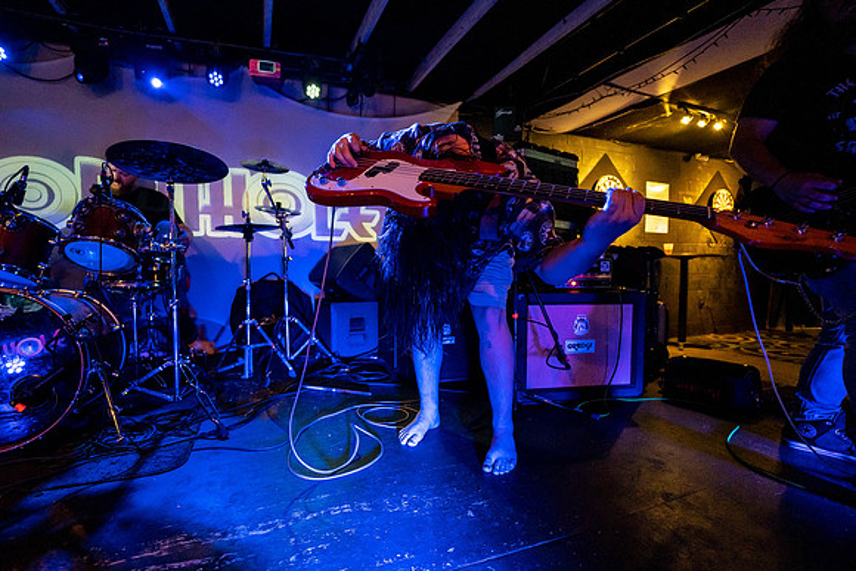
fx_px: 365
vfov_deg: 76.0
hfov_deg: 98.9
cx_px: 400
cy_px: 277
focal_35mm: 15
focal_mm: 14
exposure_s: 1/160
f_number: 2.8
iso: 3200
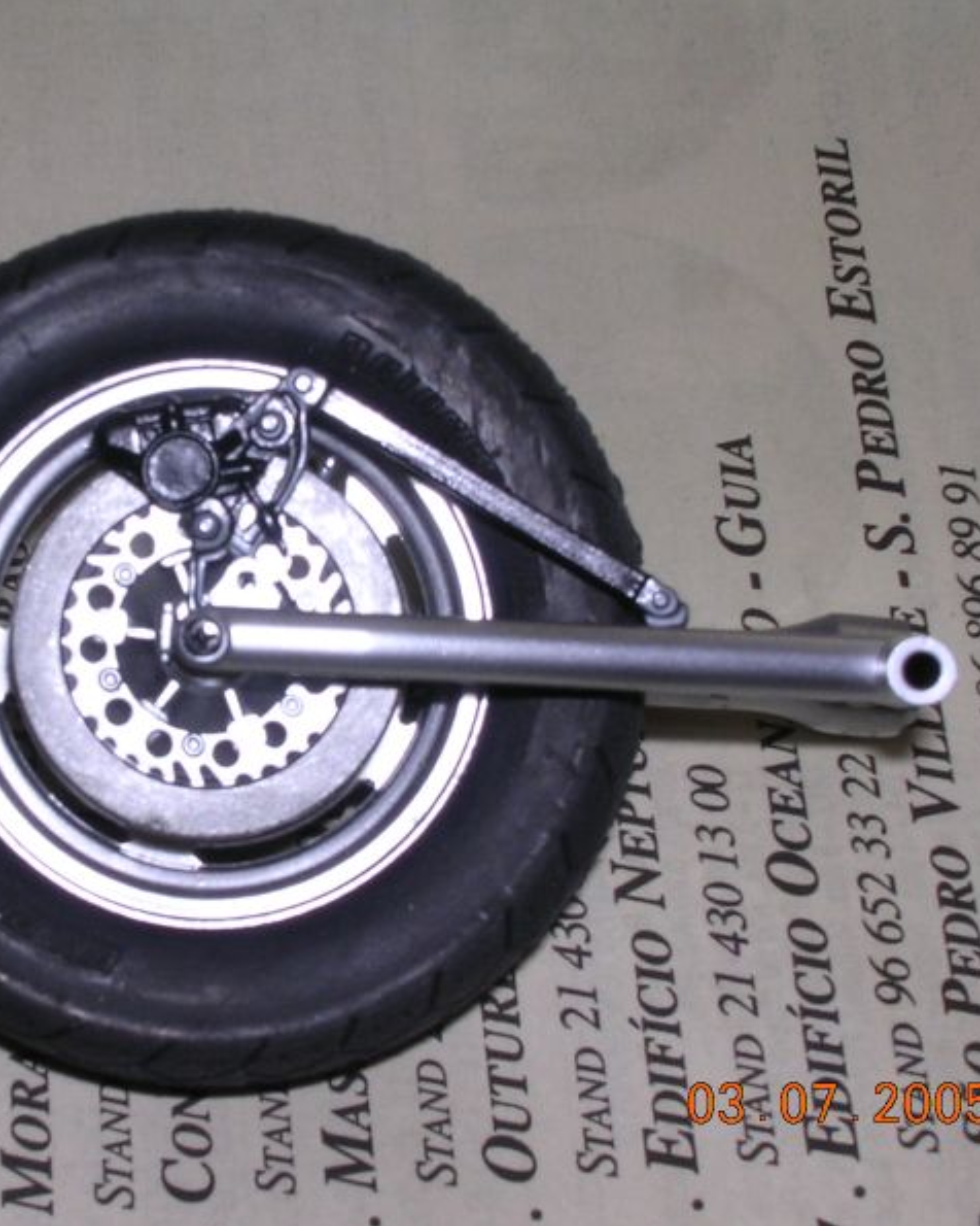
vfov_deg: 21.7
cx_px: 249
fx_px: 3190
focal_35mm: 88
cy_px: 614
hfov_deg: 17.4
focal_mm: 10.2
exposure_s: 1/60.1
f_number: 7.2
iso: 100
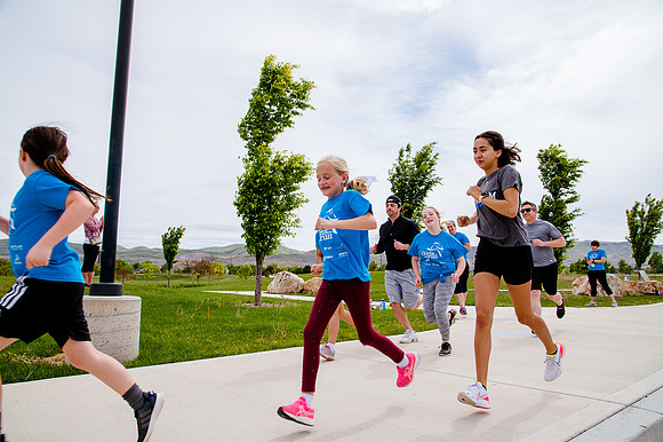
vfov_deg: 53.1
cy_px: 221
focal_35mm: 24
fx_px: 442
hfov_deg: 73.8
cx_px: 332
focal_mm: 24
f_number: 9
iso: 200
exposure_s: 1/400
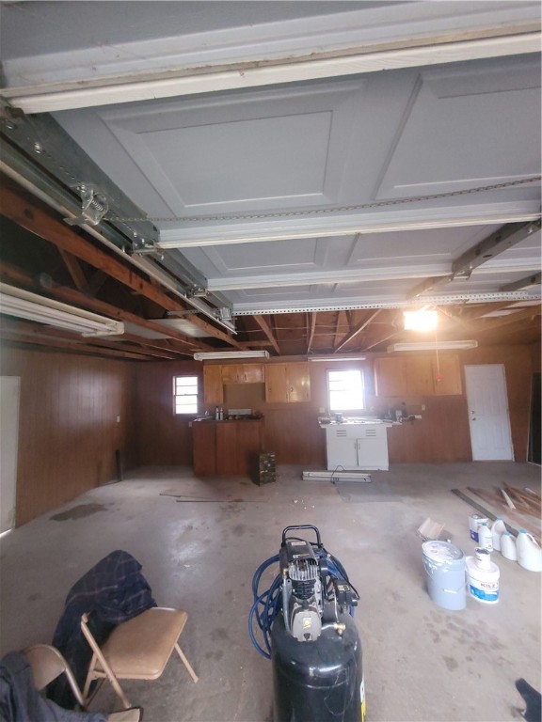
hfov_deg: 89.9
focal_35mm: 13
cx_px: 271
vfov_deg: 106.2
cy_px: 361
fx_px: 271
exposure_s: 1/29
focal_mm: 2.2
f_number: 2.2
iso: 500
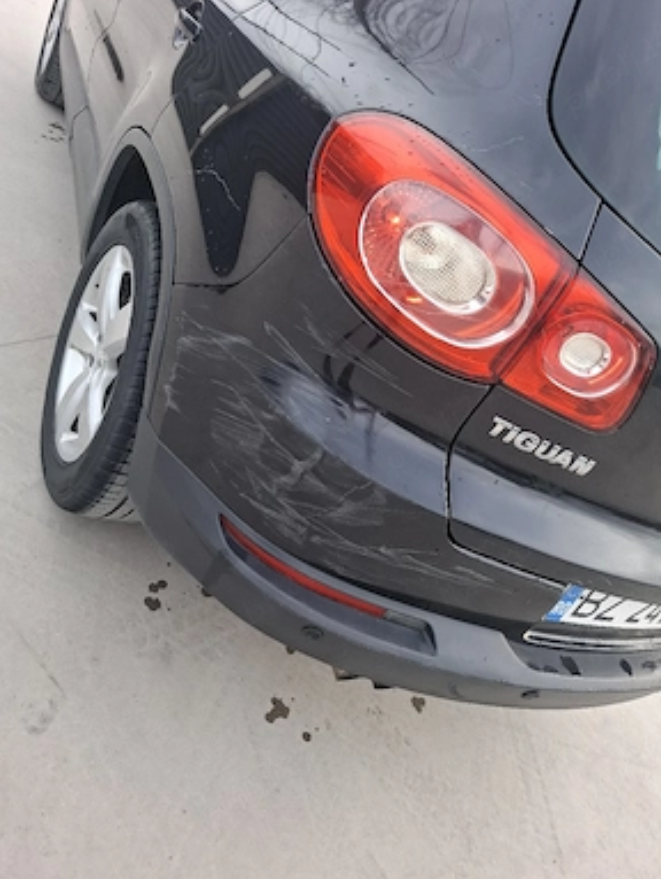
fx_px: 610
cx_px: 326
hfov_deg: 56.9
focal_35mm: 24
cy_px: 443
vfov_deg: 71.5
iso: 50
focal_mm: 5.54
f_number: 1.8
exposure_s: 1/100
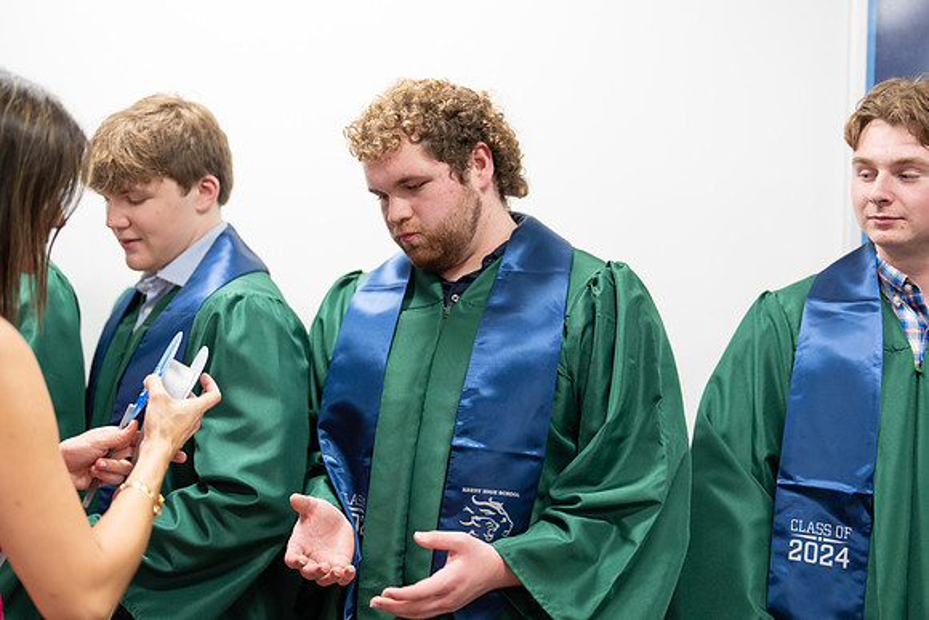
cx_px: 464
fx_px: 1291
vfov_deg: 27.0
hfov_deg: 39.6
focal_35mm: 50
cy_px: 310
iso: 500
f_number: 1.2
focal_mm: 50
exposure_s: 1/320
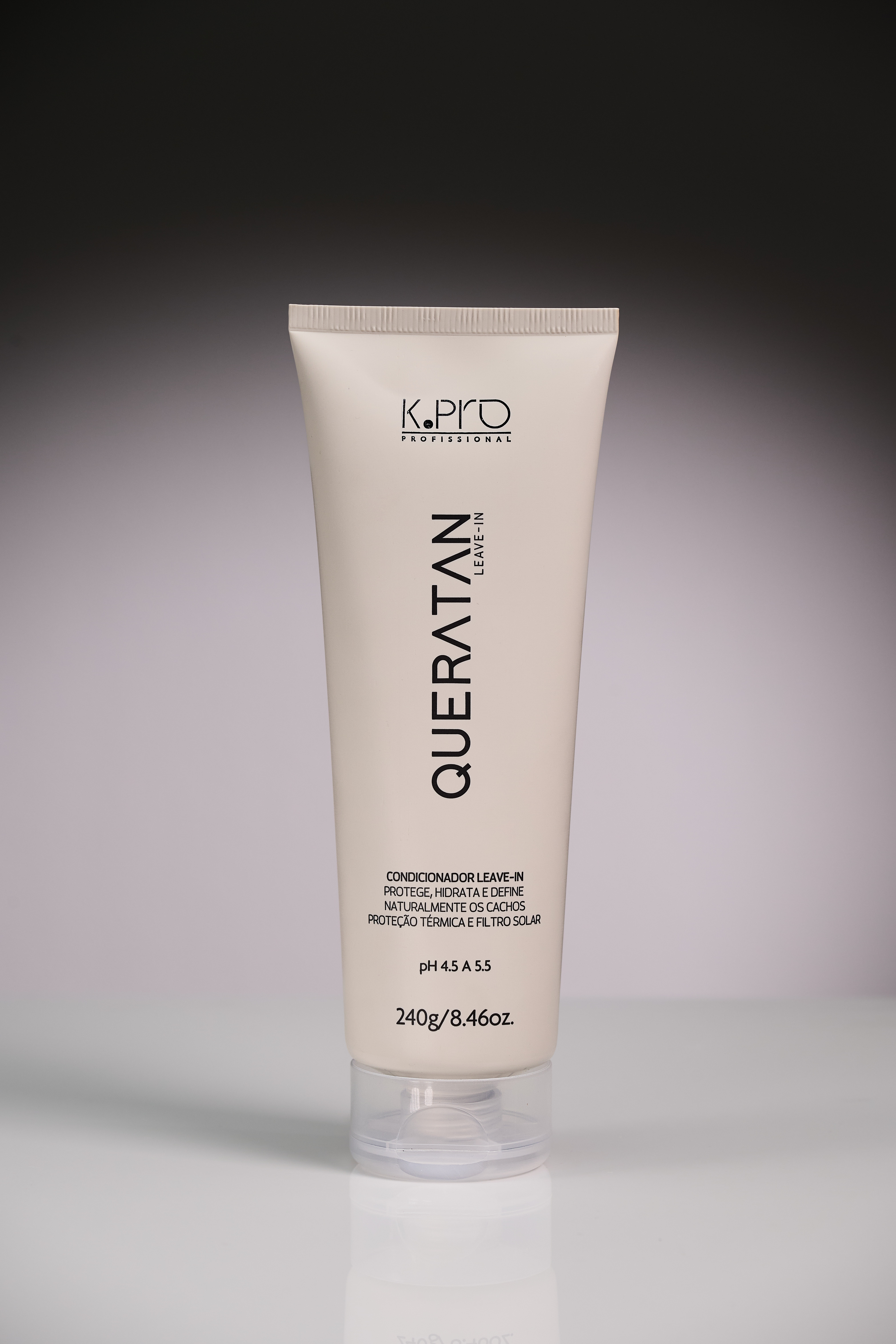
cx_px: 448
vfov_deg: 17.8
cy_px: 672
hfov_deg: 11.9
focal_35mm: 115
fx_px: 4293
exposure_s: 1/80
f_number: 8
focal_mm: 115
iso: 320
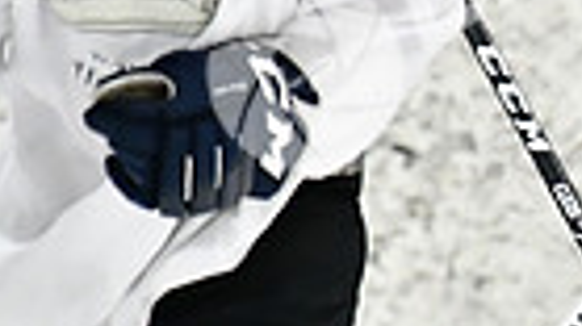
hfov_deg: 1.8
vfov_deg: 1.0
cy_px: 290
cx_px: 1177
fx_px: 18758
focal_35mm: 1216
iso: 6400
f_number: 2.8
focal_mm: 185
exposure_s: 1/1600
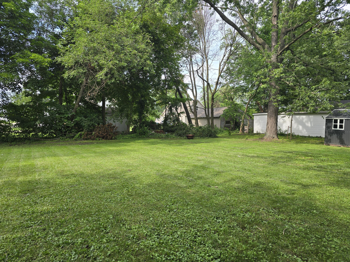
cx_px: 175
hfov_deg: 73.9
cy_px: 131
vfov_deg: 58.9
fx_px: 233
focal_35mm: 23
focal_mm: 6.3
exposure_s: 1/196
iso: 12
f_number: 1.7
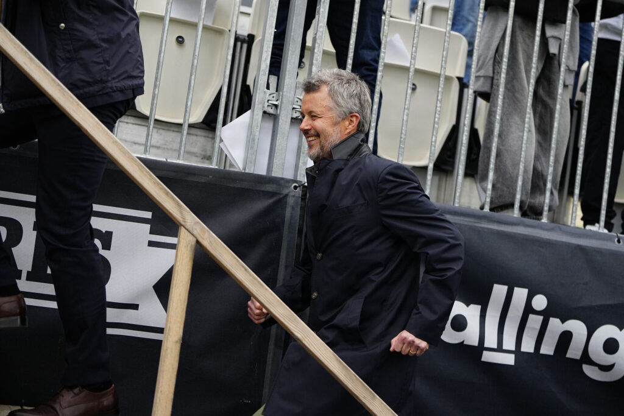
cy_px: 208
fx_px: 1213
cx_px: 312
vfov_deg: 19.5
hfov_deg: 28.8
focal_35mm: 70
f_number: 2.8
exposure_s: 1/2500
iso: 1000
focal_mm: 70
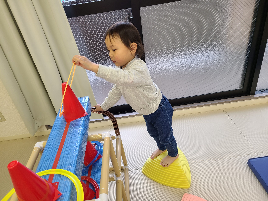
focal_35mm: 26
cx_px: 134
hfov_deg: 67.3
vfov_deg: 53.1
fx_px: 201
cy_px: 100
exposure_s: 1/60
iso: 50
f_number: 1.8
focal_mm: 5.4
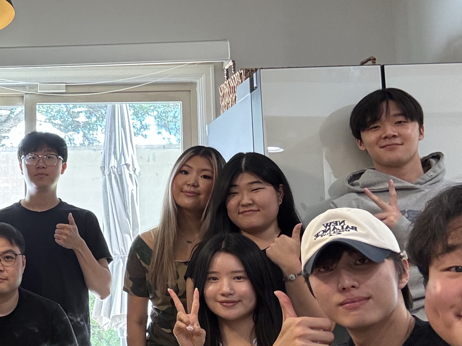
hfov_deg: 32.0
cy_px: 187
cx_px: 15
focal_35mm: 56
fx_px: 747
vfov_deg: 26.1
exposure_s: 1/60
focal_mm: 2.69
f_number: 1.9
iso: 160
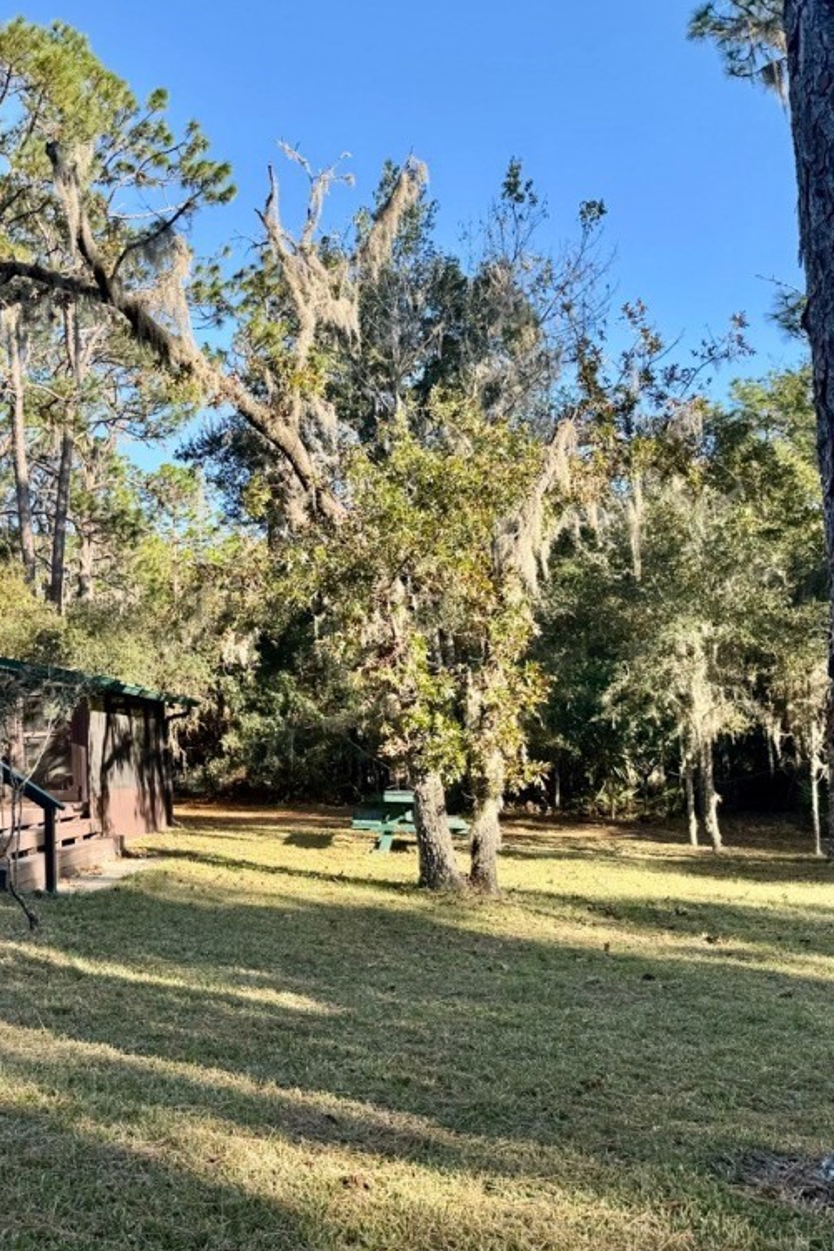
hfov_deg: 37.0
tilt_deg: +7.4
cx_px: 122
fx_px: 1182
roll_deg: +3.3
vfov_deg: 55.8
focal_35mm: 34
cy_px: 629
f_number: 1.78
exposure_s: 1/966
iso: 80
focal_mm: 6.76
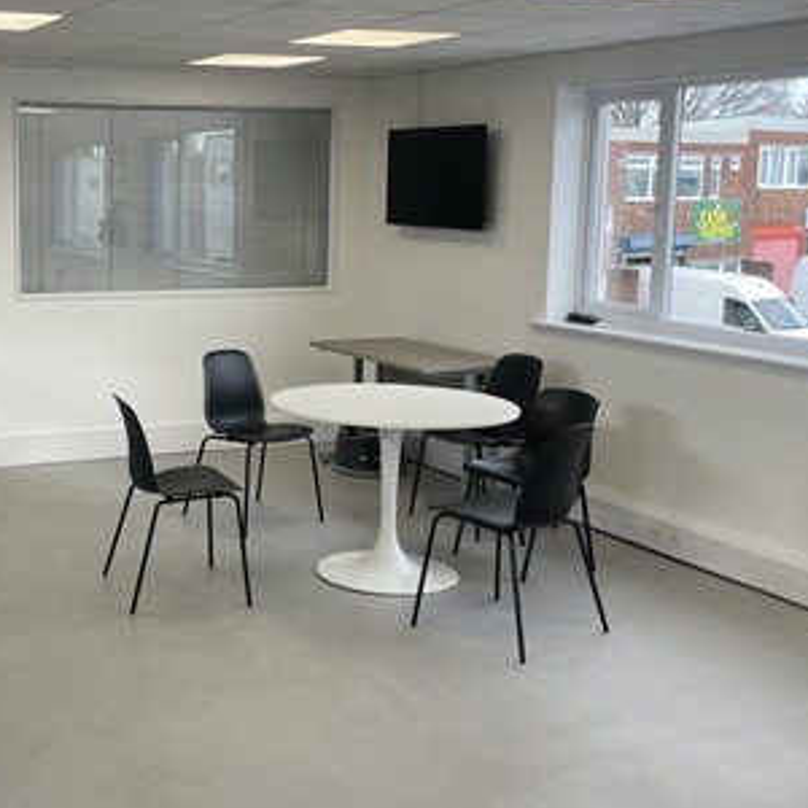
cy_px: 356
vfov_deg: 34.6
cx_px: 137
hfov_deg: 33.5
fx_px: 1294
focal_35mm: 49
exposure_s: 1/127
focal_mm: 4.2
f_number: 1.6
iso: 32
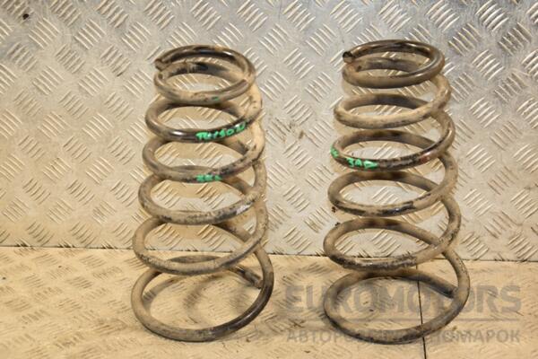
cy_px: 180
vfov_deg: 18.9
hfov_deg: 28.1
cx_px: 269
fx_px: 1076
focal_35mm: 72
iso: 800
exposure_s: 1/200
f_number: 4.8
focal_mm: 48
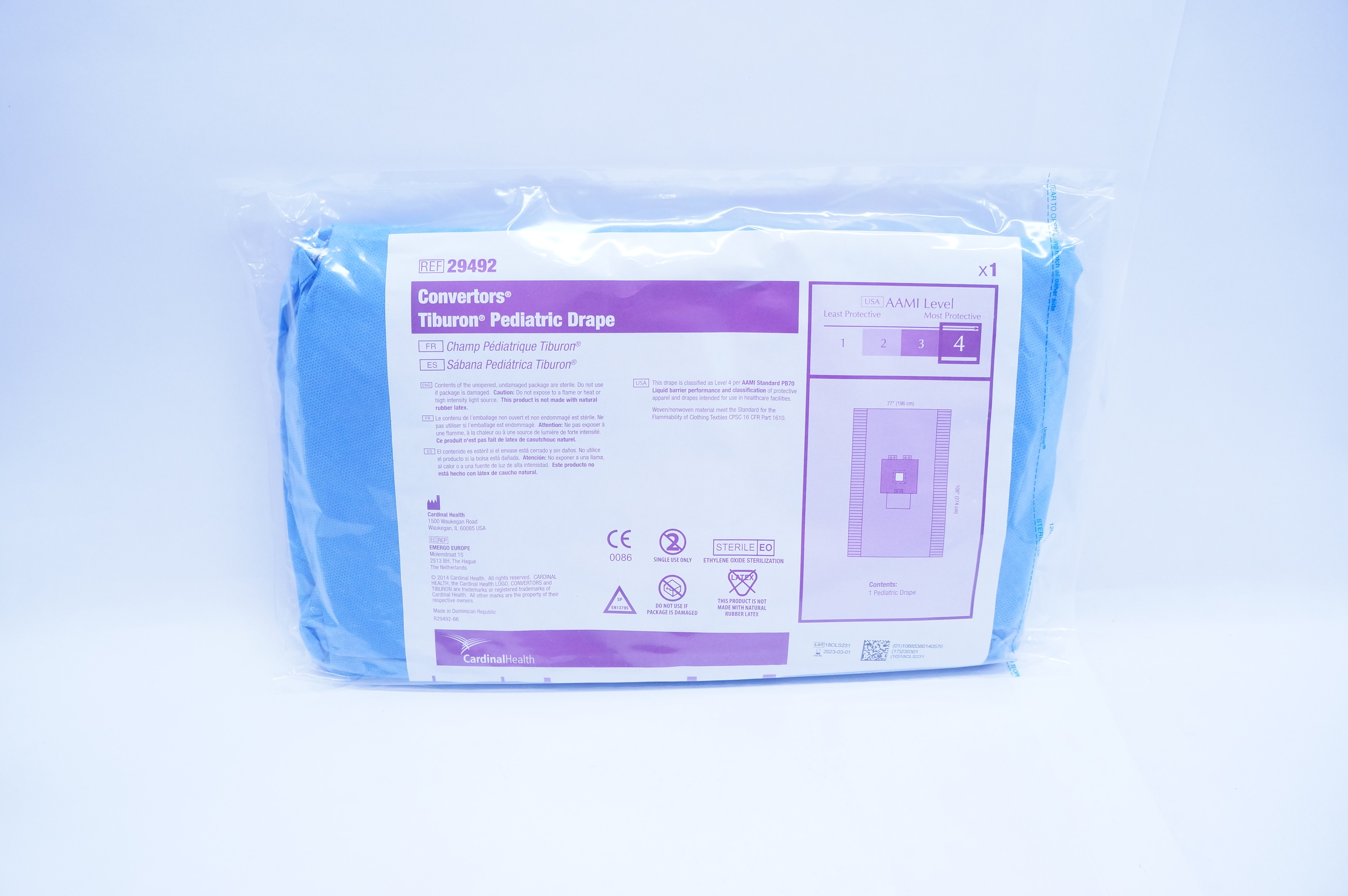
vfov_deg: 47.8
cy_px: 448
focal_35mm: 27
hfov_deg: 67.4
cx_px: 674
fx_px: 1010
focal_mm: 18
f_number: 4.5
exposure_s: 1/200
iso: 800
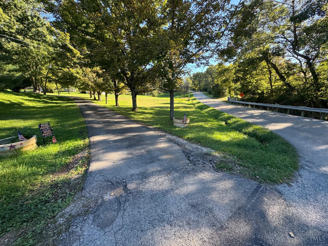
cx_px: 164
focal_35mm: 14
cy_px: 123
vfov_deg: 85.7
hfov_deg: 102.1
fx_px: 133
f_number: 2.2
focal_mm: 2.22
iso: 40
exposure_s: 1/153
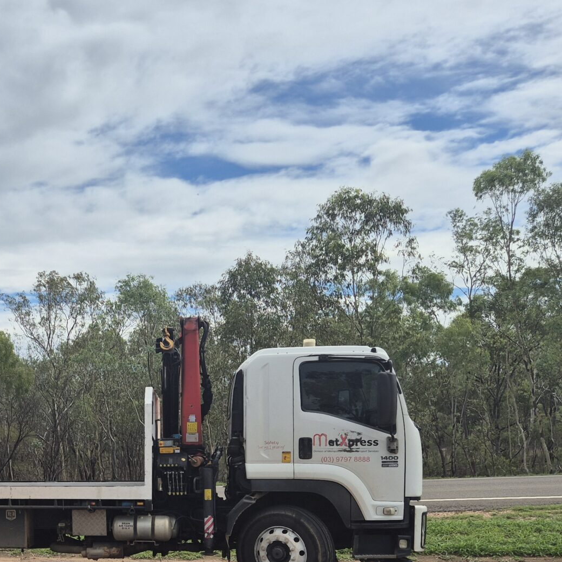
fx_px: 918
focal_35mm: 50
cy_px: 466
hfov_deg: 31.5
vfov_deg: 32.9
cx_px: 1
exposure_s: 1/2952
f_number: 1.8
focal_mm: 5.4
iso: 25
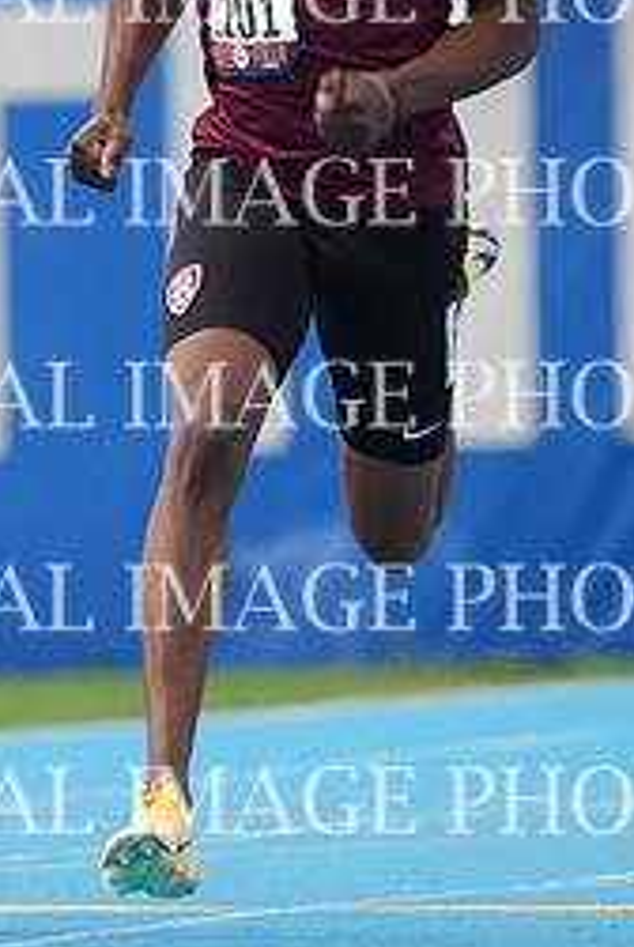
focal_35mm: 1385
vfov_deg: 1.5
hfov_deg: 1.0
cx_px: 421
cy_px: 91
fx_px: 36484
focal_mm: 600
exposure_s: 1/800
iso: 500
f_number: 6.3
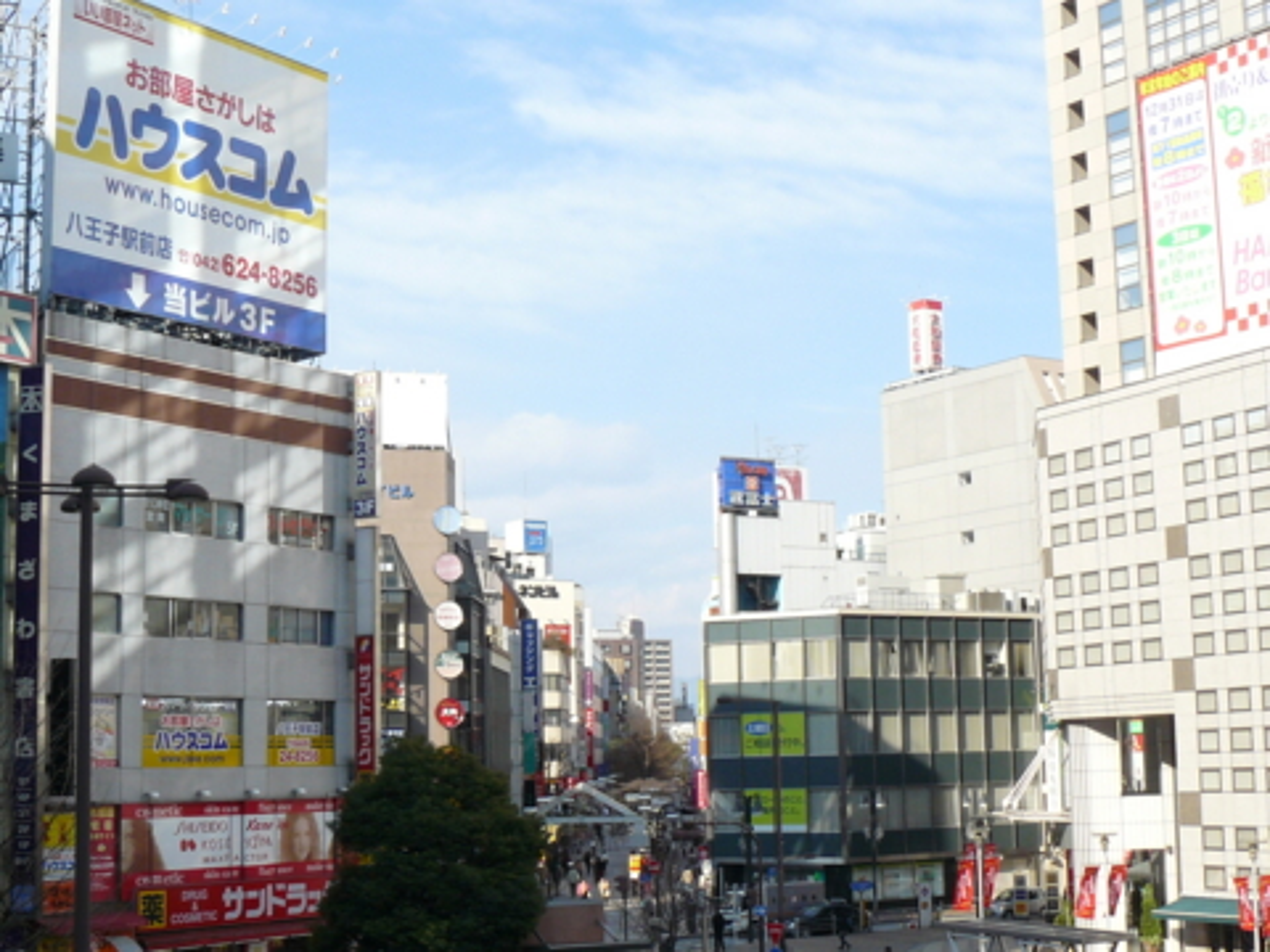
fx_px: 1981
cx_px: 635
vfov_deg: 27.0
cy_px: 476
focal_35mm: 54
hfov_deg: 35.5
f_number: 5.6
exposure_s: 1/250
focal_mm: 6
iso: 100
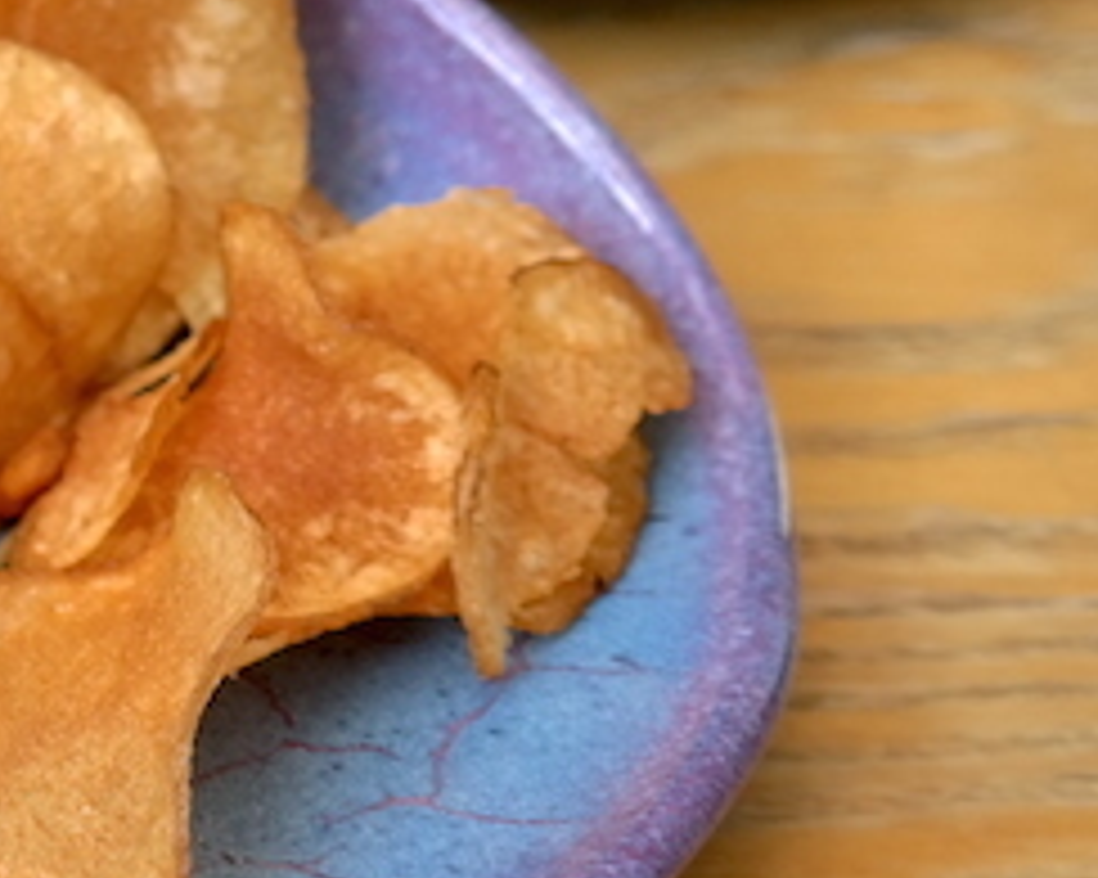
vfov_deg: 13.2
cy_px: 444
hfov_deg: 15.2
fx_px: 3801
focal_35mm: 117
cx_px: -531
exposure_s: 1/100
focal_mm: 25
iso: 200
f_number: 4
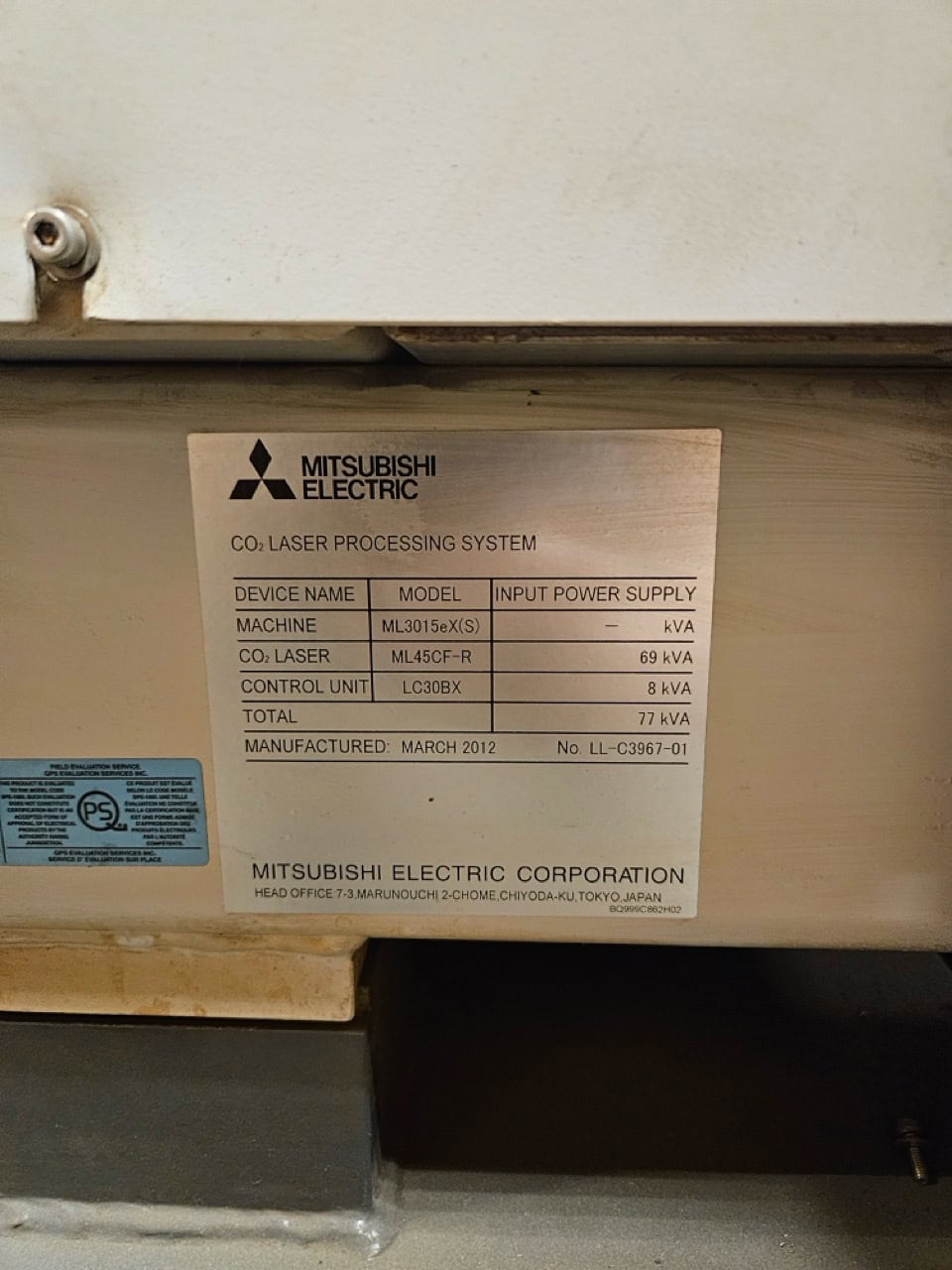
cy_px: 635
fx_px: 843
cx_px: 476
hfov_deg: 58.9
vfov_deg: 73.9
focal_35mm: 23
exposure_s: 1/24
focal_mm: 5.4
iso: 640
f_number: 1.8
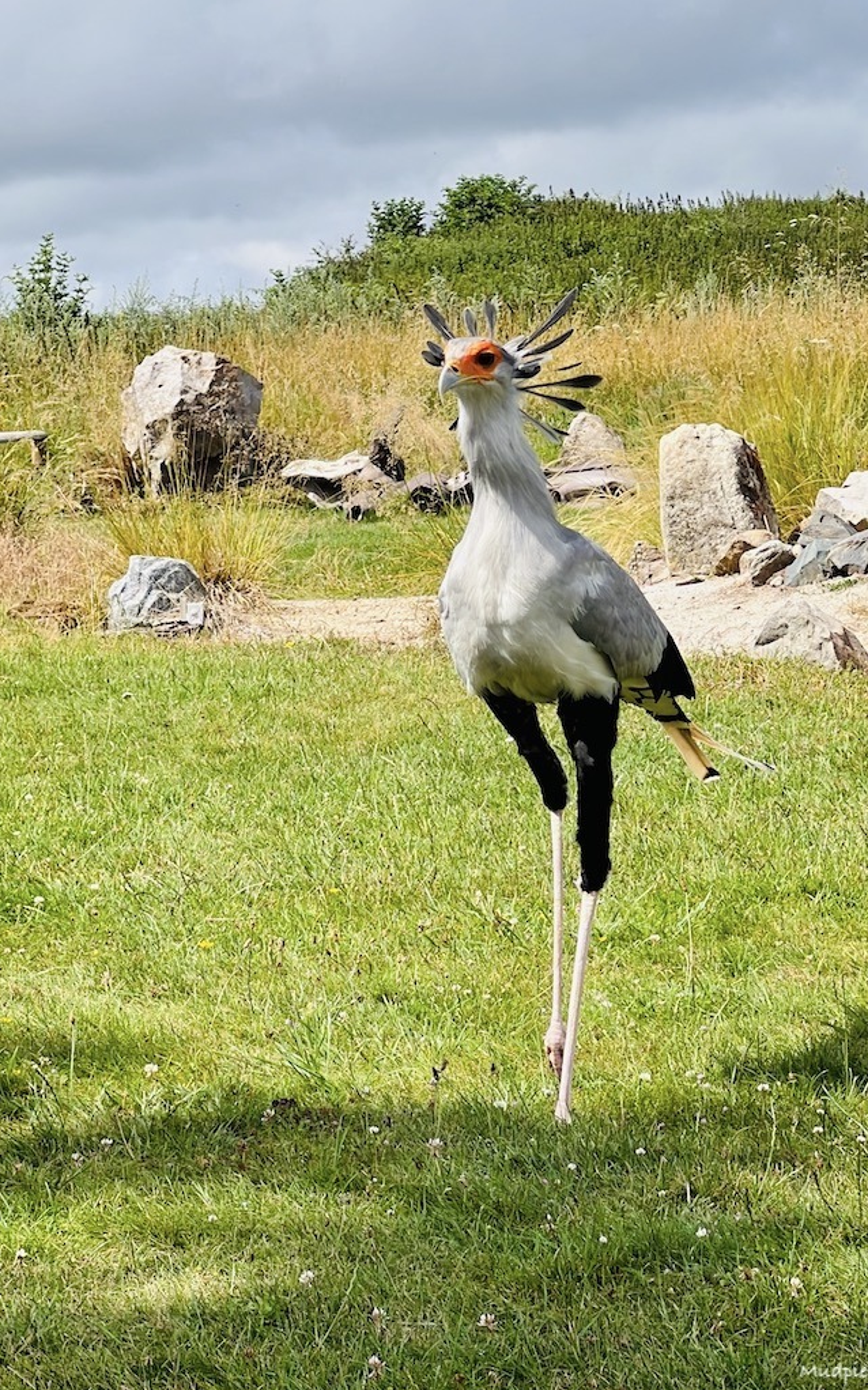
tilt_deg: -3.3
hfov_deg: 12.8
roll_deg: +0.7
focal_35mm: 102
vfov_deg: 20.4
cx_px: 478
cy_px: 695
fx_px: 3864
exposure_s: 1/752
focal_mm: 9
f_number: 2.8
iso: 32
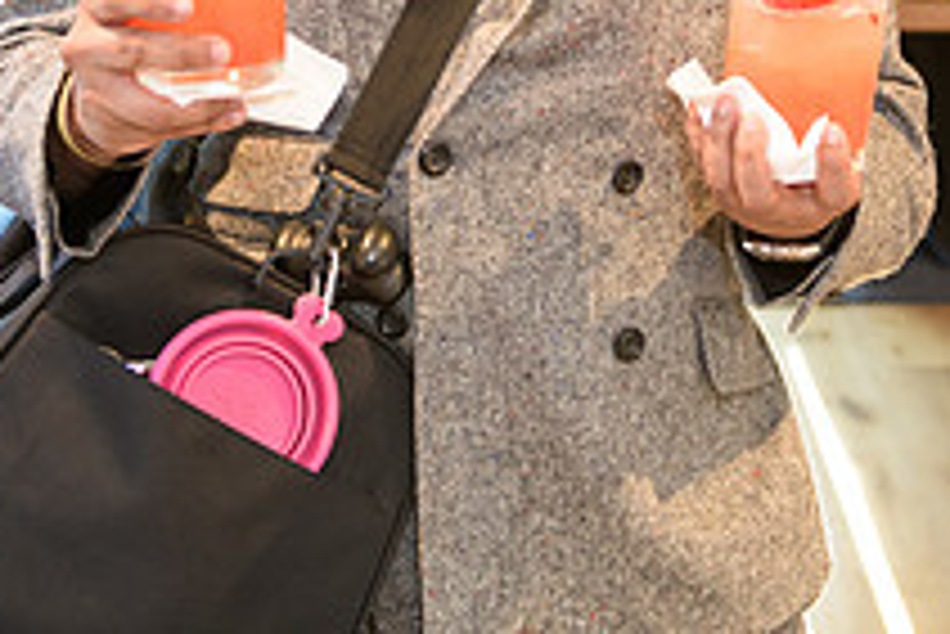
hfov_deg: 20.6
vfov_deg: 13.3
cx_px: 482
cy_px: -223
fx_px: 2614
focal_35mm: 99
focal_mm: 36
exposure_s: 1/80
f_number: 3.2
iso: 400
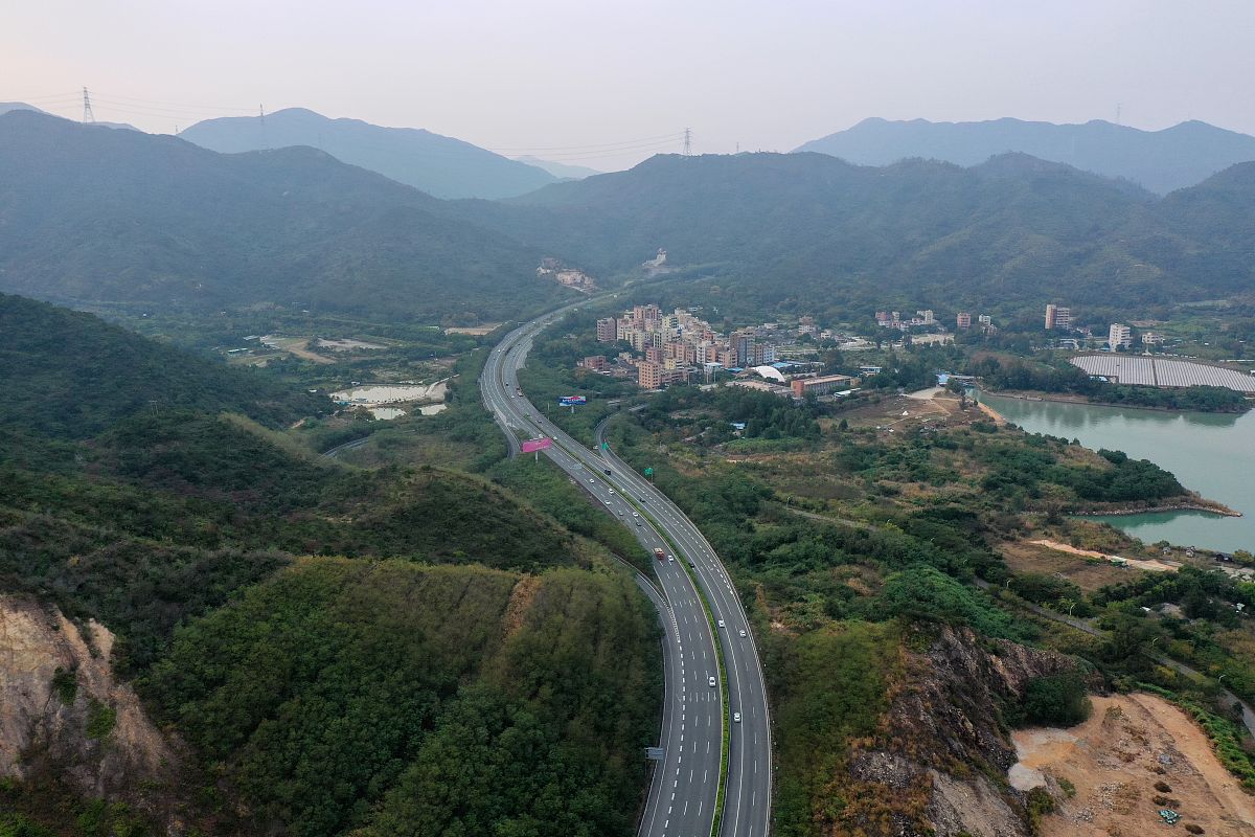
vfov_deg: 46.4
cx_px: 628
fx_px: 976
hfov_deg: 65.5
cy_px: 418
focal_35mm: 28
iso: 100
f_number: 5
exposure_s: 1/200
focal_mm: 10.26
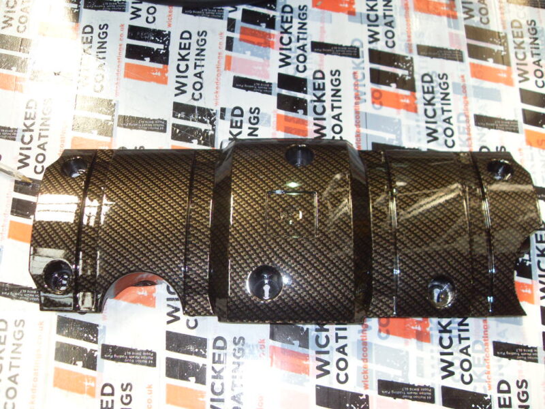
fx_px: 551
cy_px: 204
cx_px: 272
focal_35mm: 35
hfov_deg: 52.6
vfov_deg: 40.7
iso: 100
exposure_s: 1/45
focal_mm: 6.3
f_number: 2.8
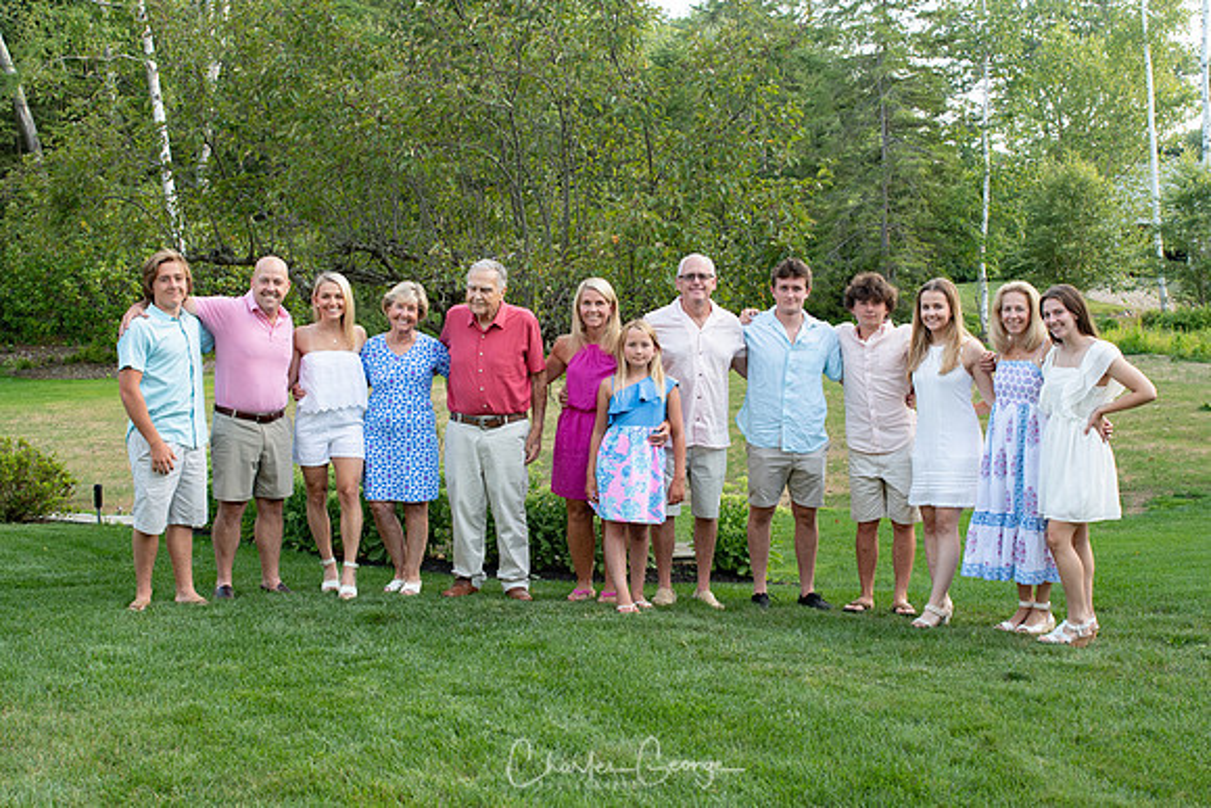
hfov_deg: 43.1
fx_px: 1535
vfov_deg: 29.5
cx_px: 606
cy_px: 404
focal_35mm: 46
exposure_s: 1/125
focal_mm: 29
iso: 400
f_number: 5.6
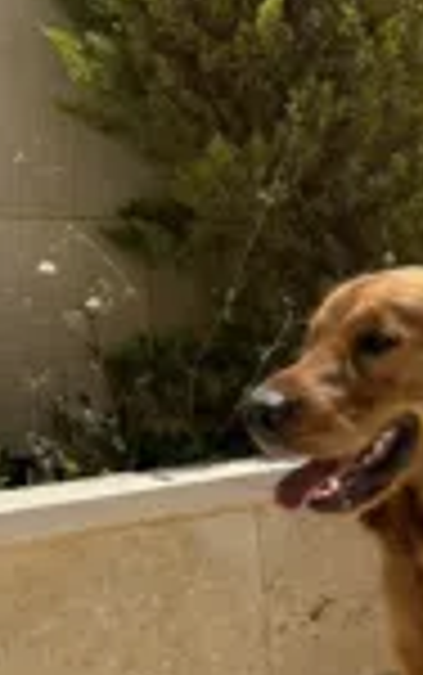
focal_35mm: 68
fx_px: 1252
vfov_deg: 29.8
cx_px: 472
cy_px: 486
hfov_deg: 18.4
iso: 80
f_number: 1.78
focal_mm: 6.86
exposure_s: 1/8929
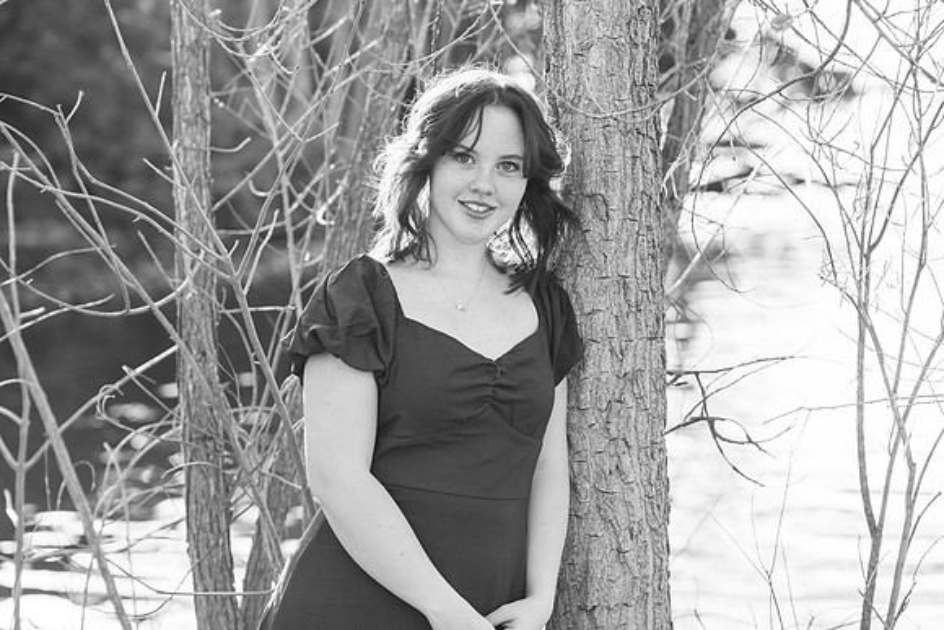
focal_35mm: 125
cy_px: 315
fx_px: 3278
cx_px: 472
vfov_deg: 11.0
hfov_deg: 16.4
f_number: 4.5
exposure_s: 1/800
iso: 1000
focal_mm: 125
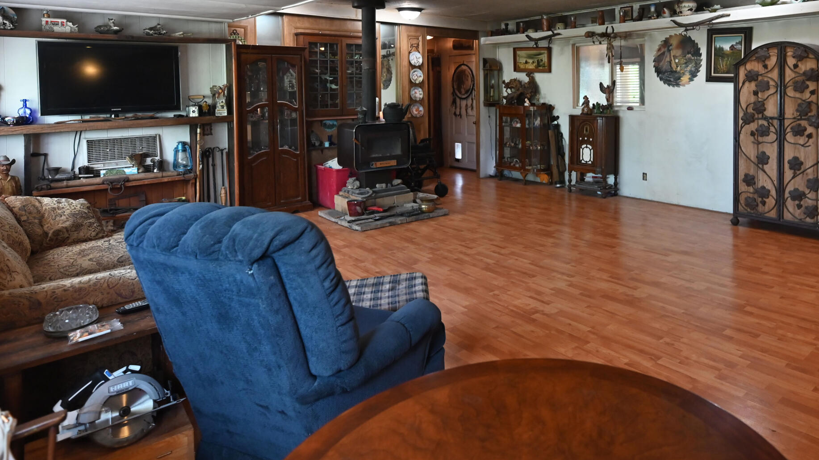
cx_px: 523
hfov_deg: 74.7
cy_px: 94
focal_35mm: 24
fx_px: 521
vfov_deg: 45.3
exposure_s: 1/125
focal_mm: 14
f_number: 2.8
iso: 1400
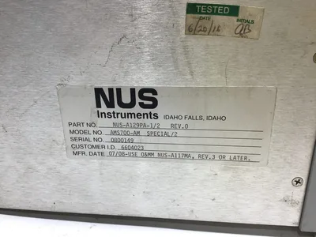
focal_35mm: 31
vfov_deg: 45.4
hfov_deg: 58.4
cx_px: 158
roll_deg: +0.6
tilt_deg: -22.6
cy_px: 118
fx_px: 283
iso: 40
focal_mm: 3.3
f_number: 2.4
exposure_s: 1/120
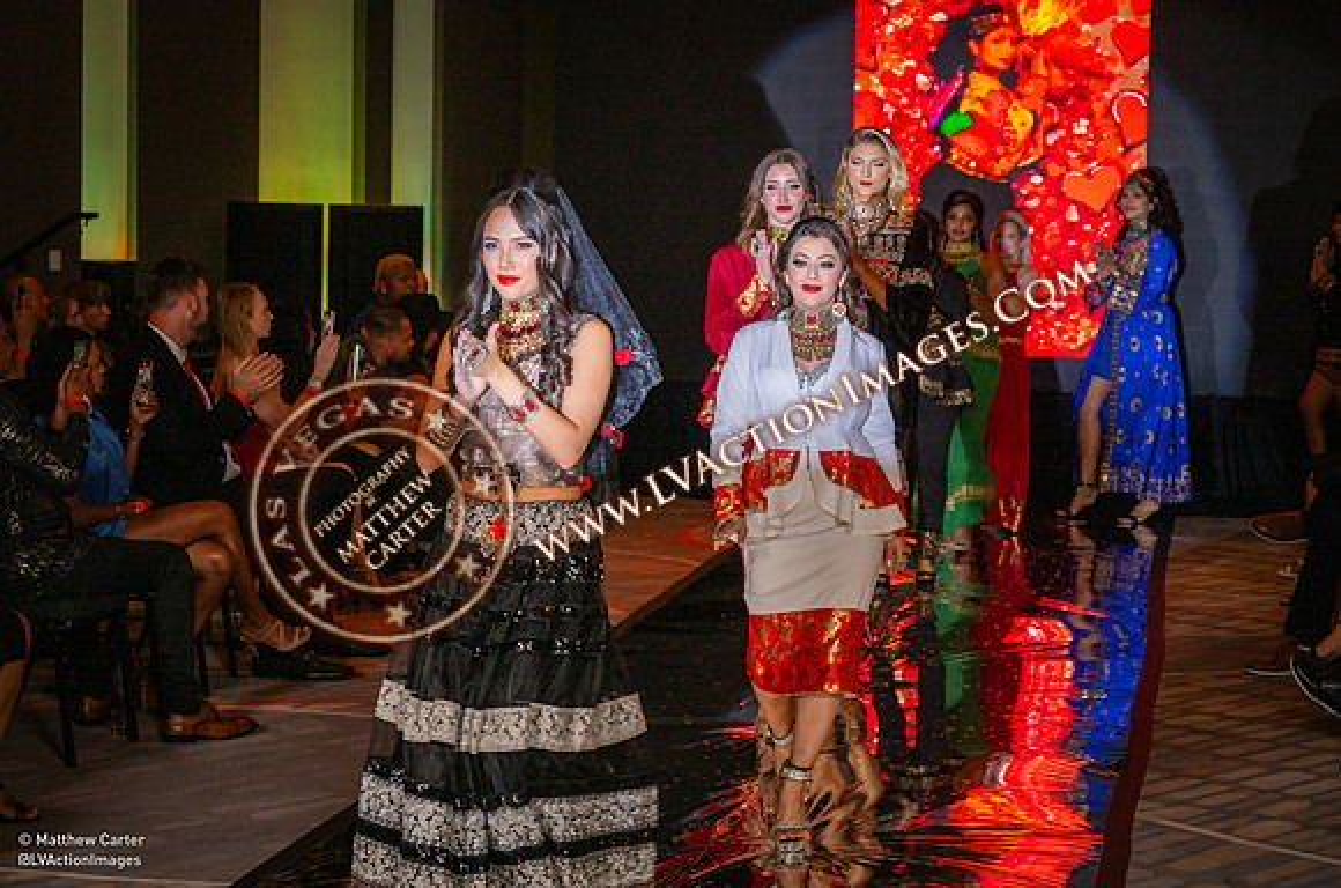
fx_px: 2735
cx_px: 650
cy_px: 364
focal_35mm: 74
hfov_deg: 27.5
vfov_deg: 18.4
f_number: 4
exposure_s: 1/200
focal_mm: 61
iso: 400
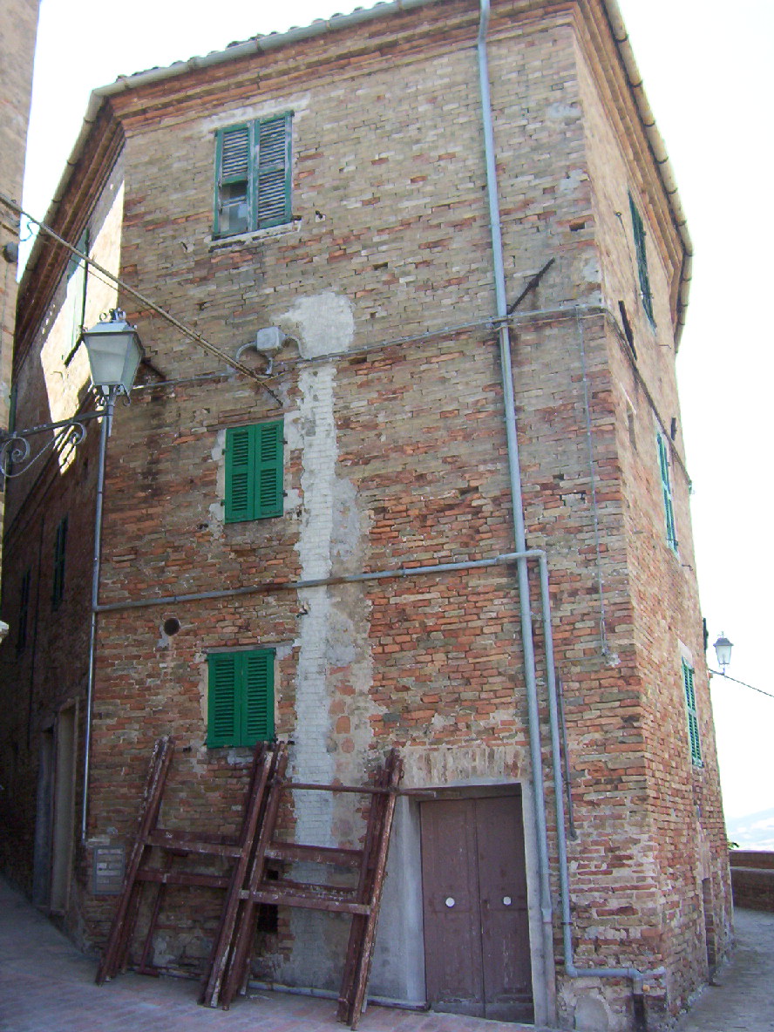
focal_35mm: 36
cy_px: 516
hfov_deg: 39.7
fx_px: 1073
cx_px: 387
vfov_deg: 51.4
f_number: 2.76
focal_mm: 5.54
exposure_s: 1/479
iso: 100
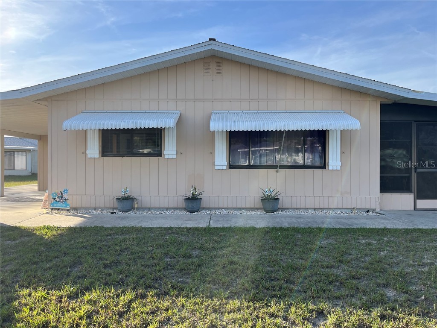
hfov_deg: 67.3
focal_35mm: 26
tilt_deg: +0.0
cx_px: 218
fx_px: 328
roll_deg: +0.0
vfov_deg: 53.1
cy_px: 164
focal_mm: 5.1
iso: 50
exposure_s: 1/1279
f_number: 1.6
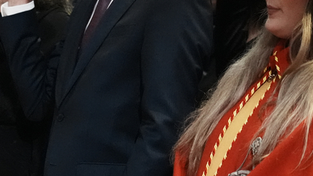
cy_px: -5
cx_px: -47
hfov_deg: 6.6
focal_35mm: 326
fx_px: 2706
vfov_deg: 3.7
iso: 8000
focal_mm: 105
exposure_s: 1/200
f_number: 4
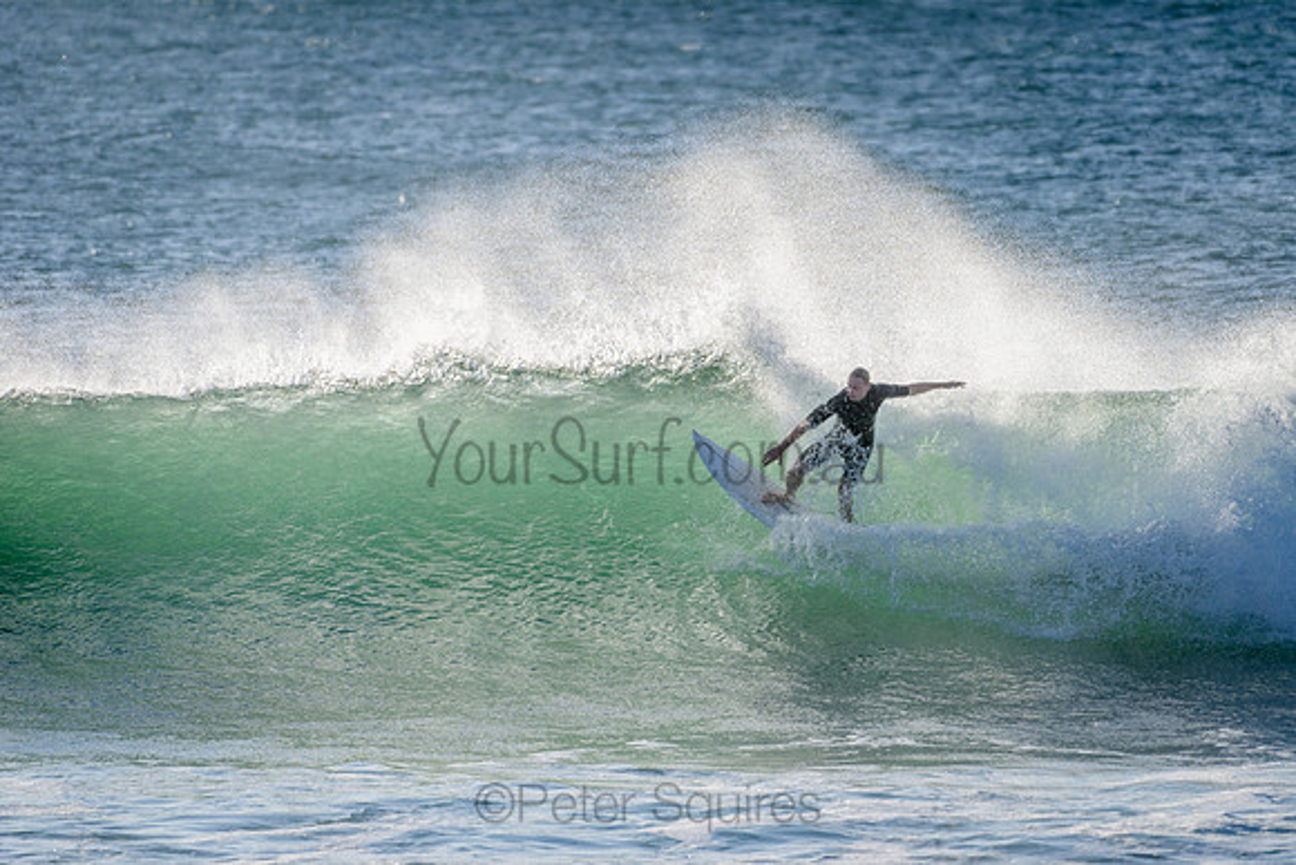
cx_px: 783
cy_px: 343
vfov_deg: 2.3
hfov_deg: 3.4
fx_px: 21746
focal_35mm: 604
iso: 125
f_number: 5.6
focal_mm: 500
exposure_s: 1/1250
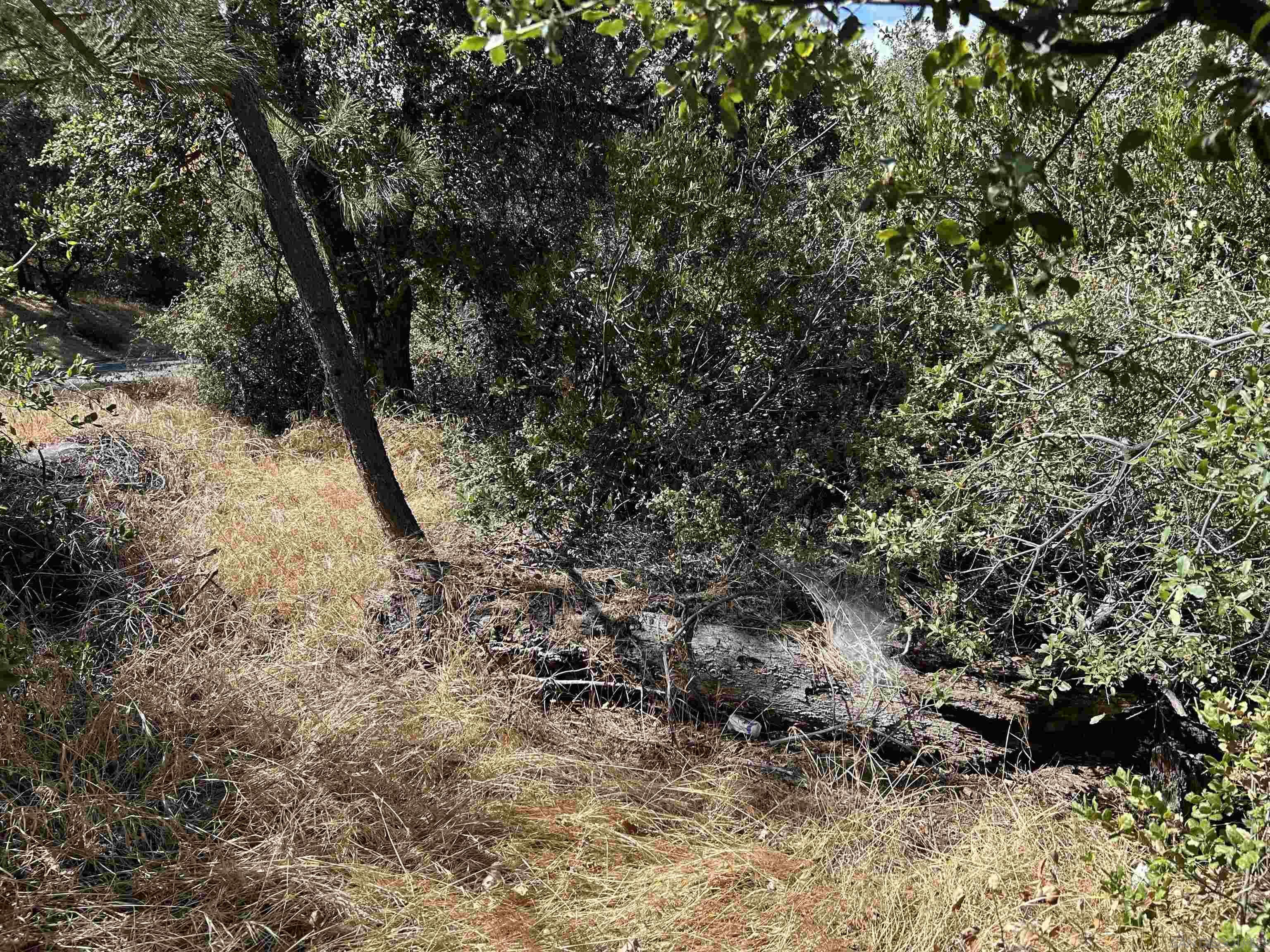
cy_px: 476
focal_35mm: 26
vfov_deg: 53.1
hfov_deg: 67.3
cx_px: 635
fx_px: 954
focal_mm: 5.7
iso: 50
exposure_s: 1/1266
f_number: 1.5
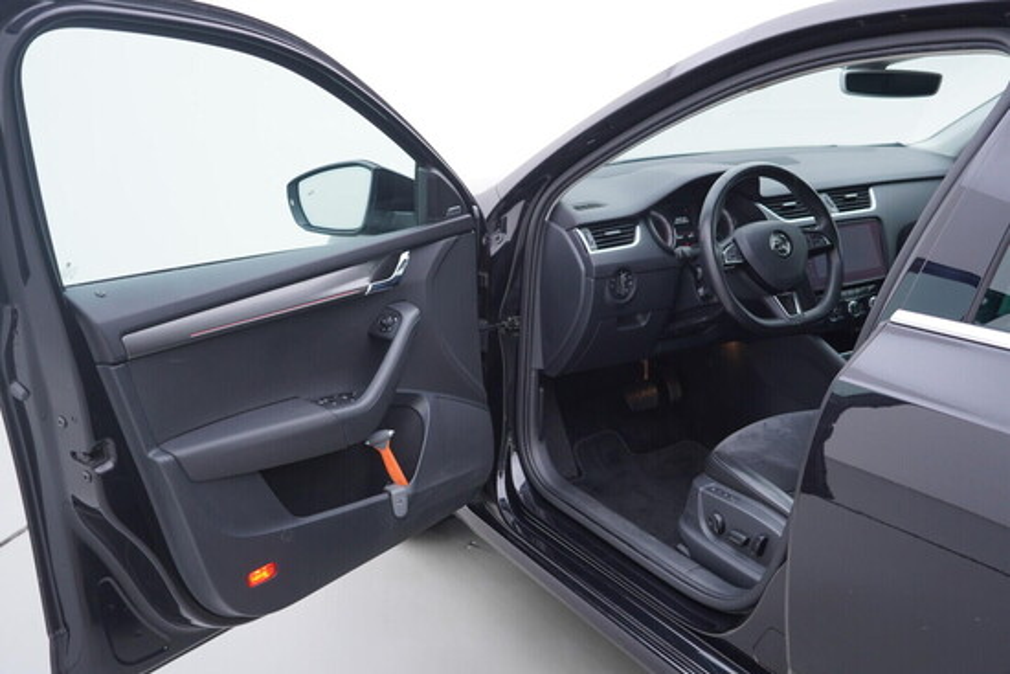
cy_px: 337
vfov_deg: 36.9
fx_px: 1010
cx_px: 505
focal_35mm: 36
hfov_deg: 53.1
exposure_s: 1/50
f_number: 3.2
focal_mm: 24
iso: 125
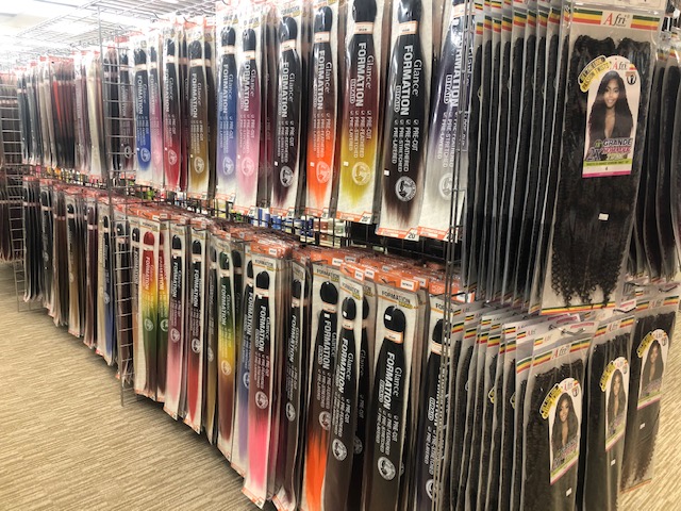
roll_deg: -2.0
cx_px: 340
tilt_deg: -12.2
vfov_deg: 49.7
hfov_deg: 63.4
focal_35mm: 28
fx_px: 551
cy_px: 256
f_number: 1.8
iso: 40
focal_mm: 3.99
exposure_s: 1/24
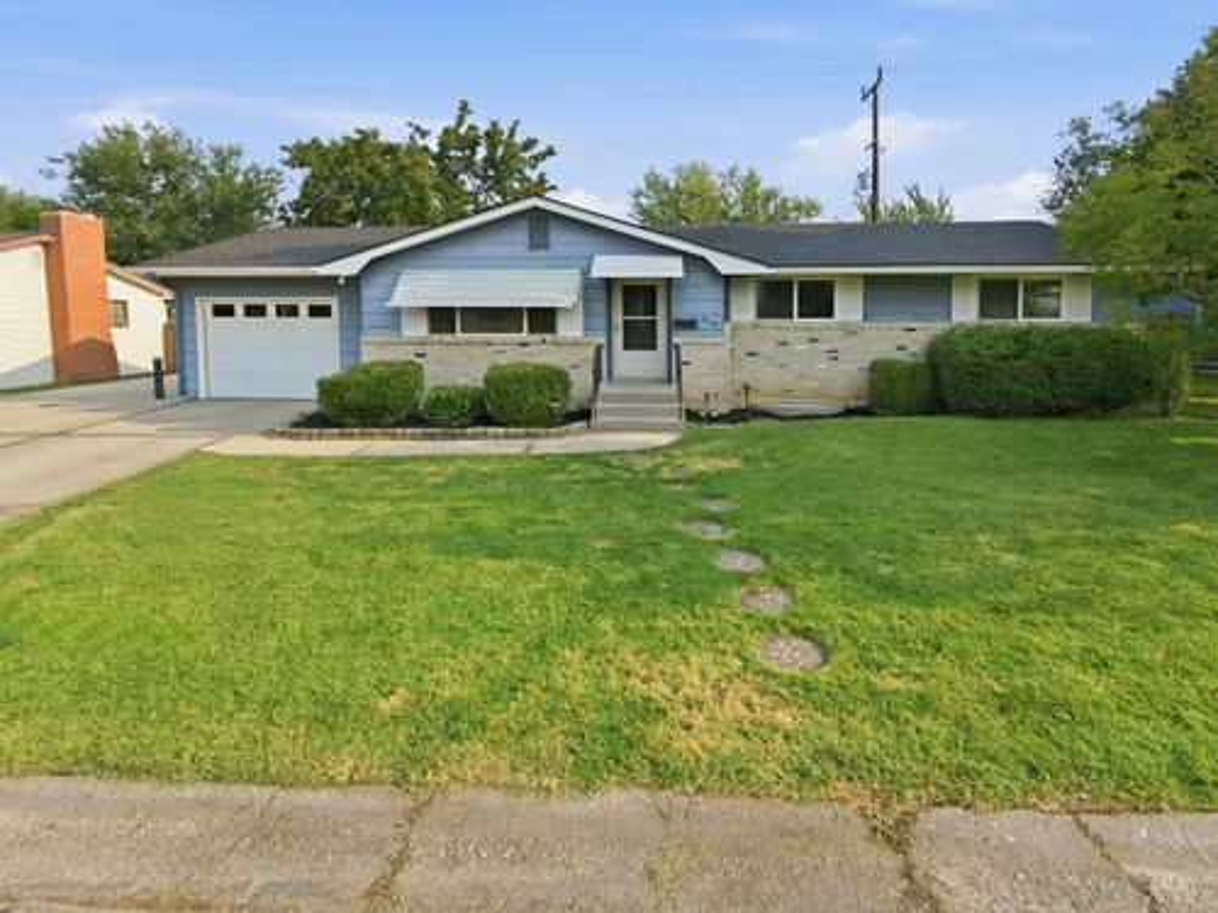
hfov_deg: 94.5
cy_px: 456
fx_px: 563
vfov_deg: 78.1
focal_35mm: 16
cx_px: 609
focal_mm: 3
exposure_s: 1/500
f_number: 2.2
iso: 100
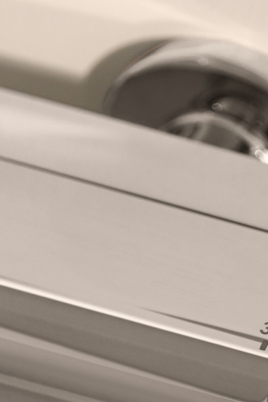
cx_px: 362
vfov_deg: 5.0
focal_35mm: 412
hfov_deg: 3.3
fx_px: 4602
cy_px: 425
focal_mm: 135
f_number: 3.5
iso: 800
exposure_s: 1/250
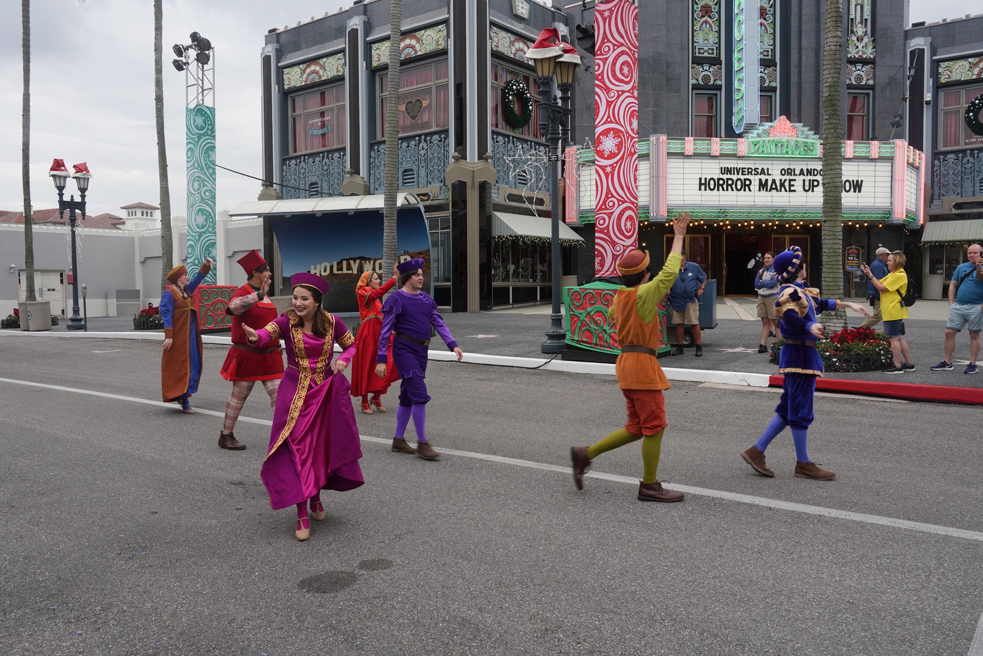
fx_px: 765
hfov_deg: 65.5
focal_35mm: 28
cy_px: 328
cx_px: 492
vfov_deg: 46.4
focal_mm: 28
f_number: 16
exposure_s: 1/100
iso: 800
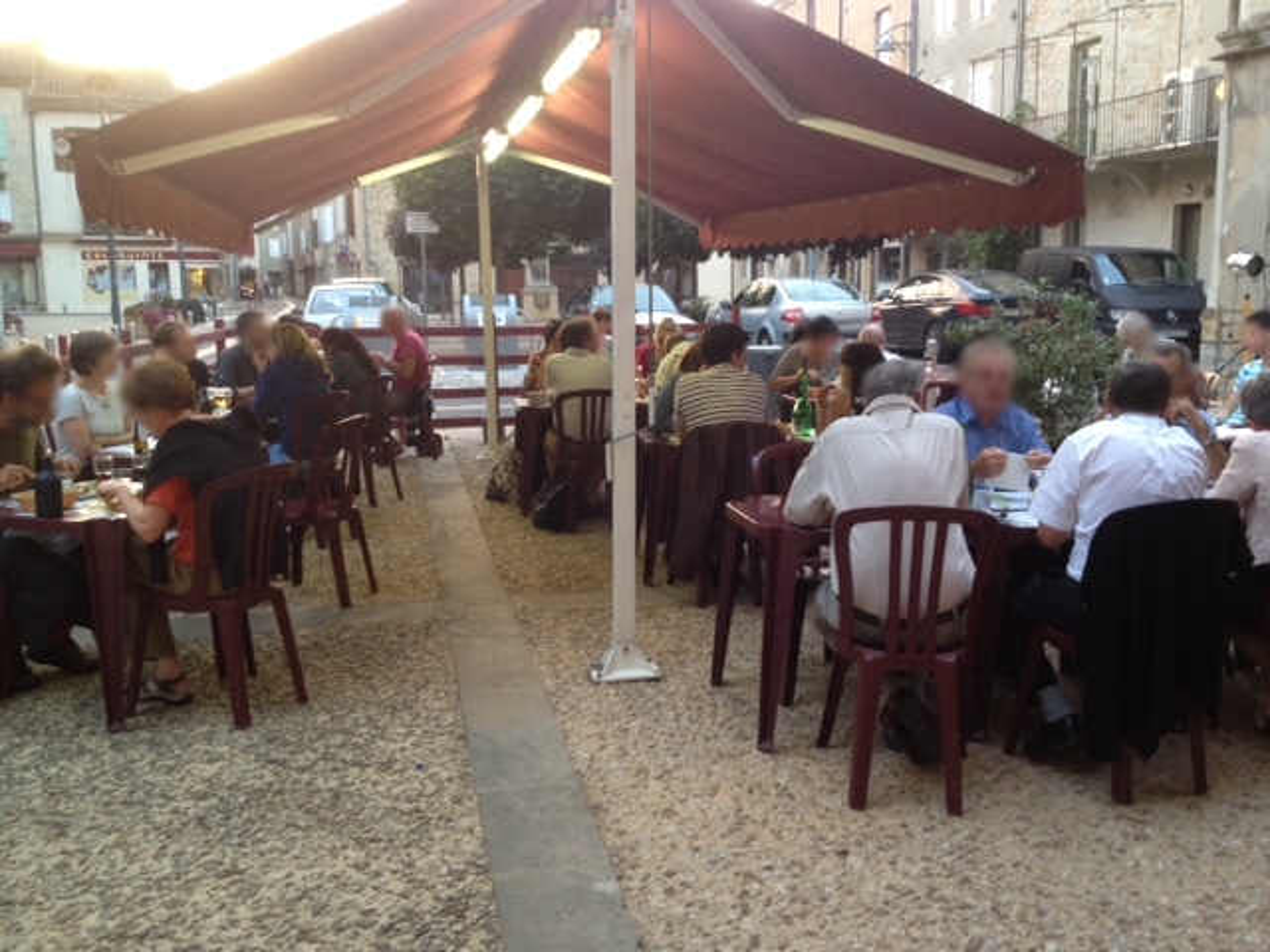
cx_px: 635
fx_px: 1284
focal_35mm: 35
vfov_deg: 40.7
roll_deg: -0.9
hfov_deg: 52.6
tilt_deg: -13.9
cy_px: 476
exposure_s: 1/20
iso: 125
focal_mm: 4.28
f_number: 2.4
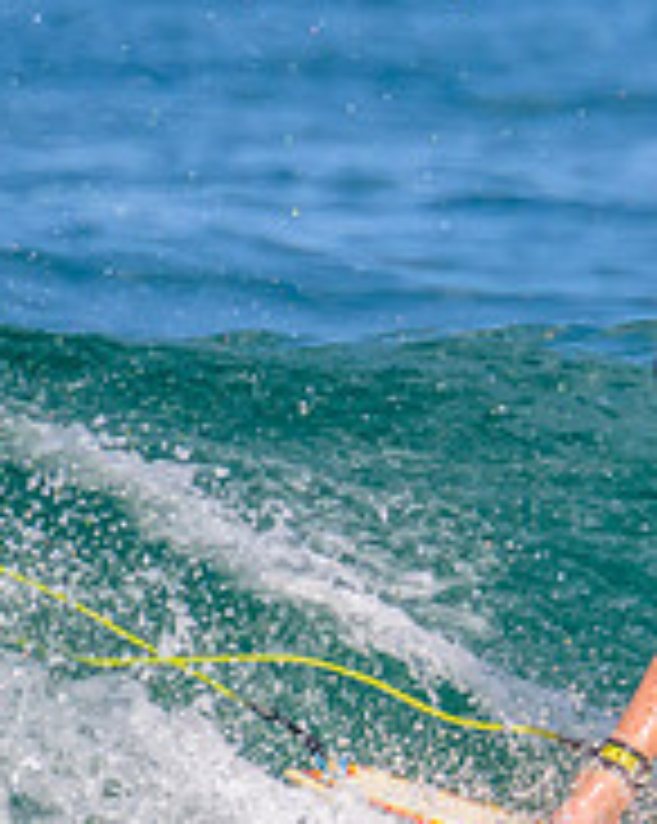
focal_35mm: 3067
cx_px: 970
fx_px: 74671
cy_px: 325
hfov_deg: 0.5
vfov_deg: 0.6
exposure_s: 1/2000
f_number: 11
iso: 1100
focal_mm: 800
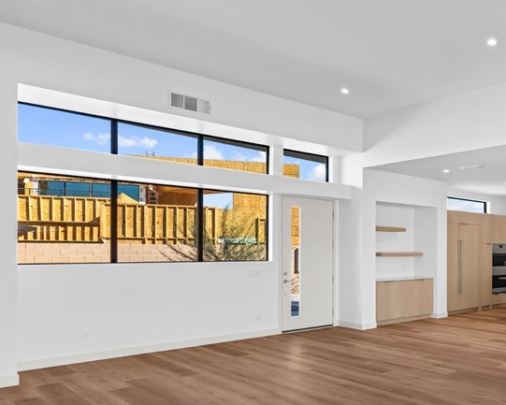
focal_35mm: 32
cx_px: 474
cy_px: 253
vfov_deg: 45.4
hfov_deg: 48.5
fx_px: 479
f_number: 8
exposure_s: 1/500
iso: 400
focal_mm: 17
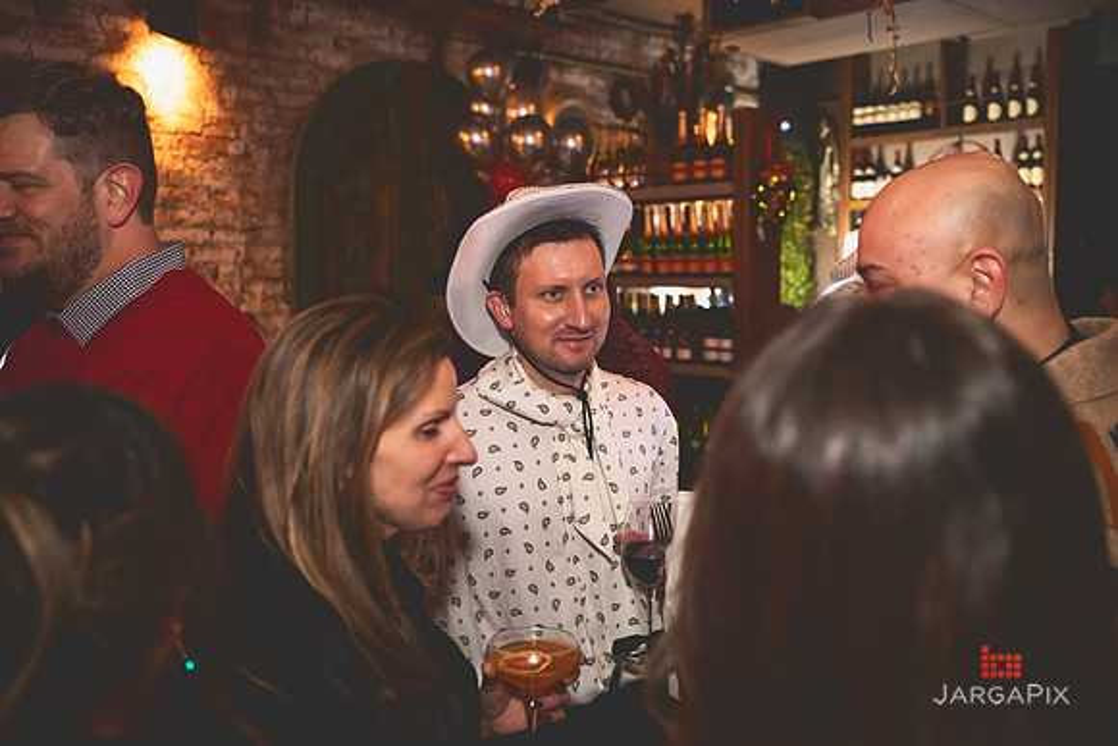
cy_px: 373
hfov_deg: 57.1
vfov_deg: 39.9
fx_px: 1027
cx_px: 559
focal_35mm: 33
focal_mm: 33
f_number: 3.2
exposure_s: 1/100
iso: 3200
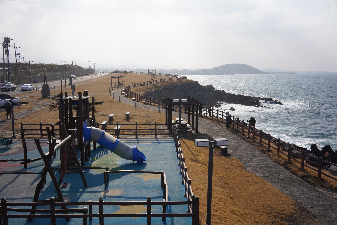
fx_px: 328
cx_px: 168
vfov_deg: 37.9
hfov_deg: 54.4
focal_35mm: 35
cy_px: 112
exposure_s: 1/100
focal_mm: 35
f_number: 14
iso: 100
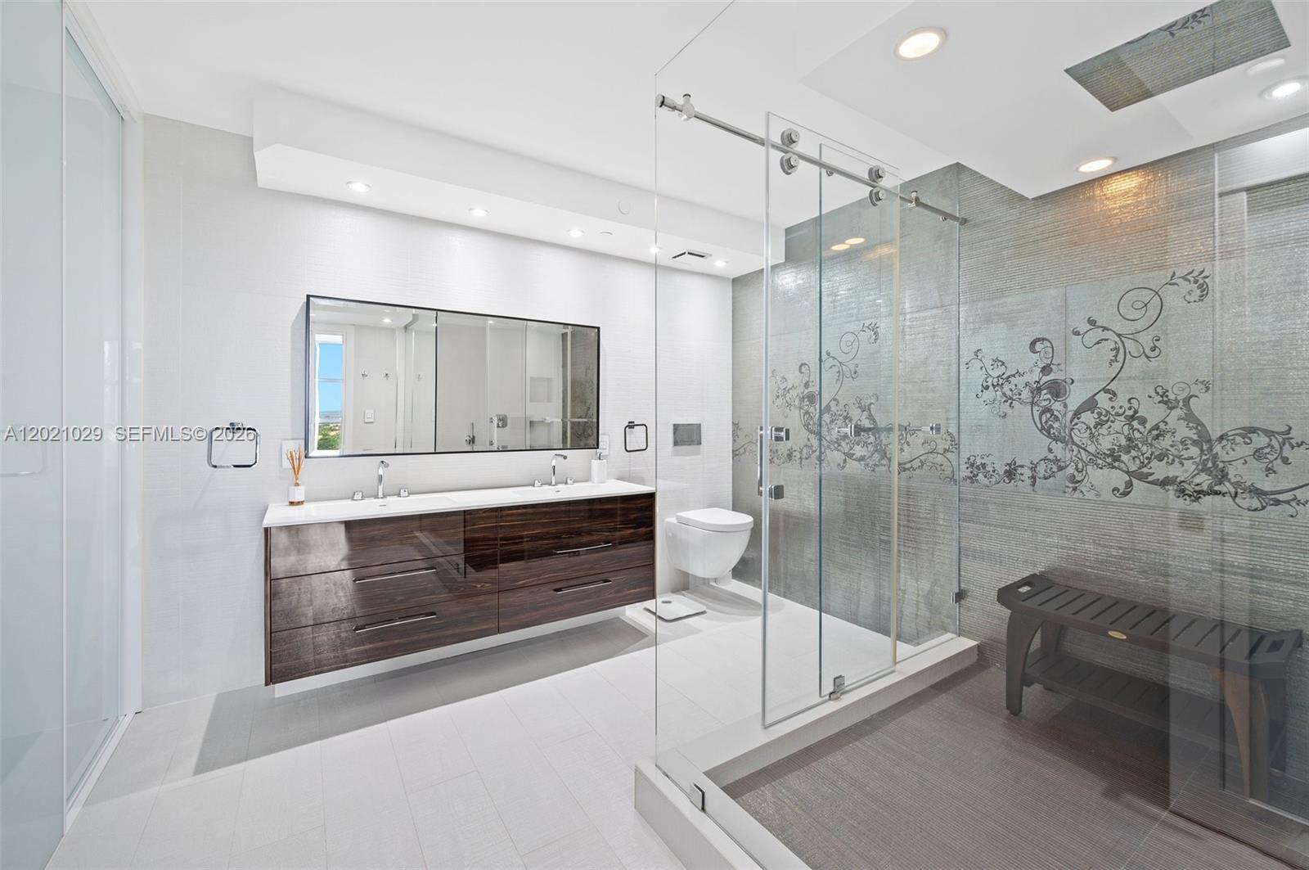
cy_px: 435
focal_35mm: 14
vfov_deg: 81.1
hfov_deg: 104.3
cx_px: 654
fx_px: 508
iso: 200
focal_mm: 14
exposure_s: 1/1.67
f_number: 8
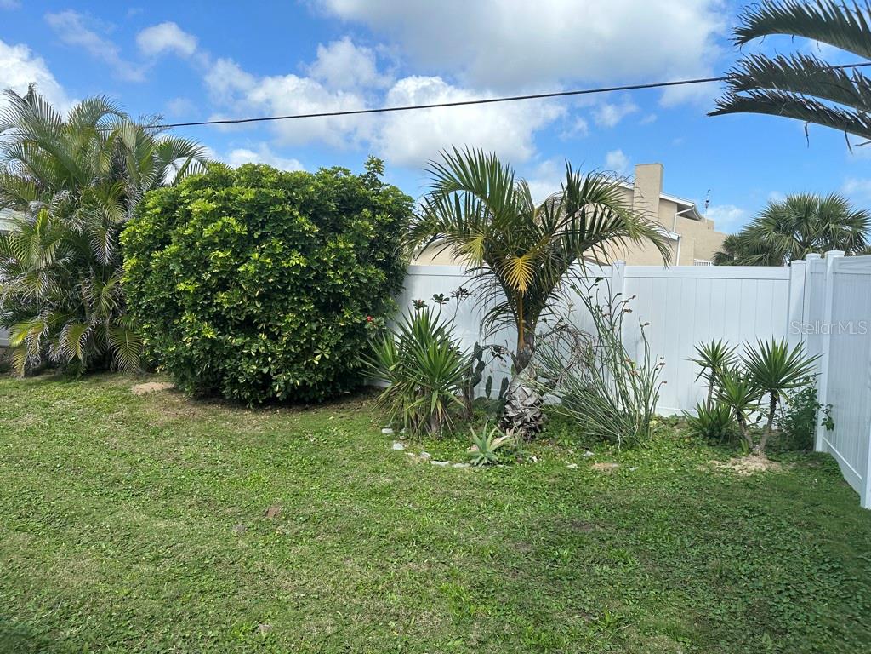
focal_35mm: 24
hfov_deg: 71.6
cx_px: 436
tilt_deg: -2.1
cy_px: 327
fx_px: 604
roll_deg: -2.0
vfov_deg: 56.8
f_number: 1.78
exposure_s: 1/3597
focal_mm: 6.86
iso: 80
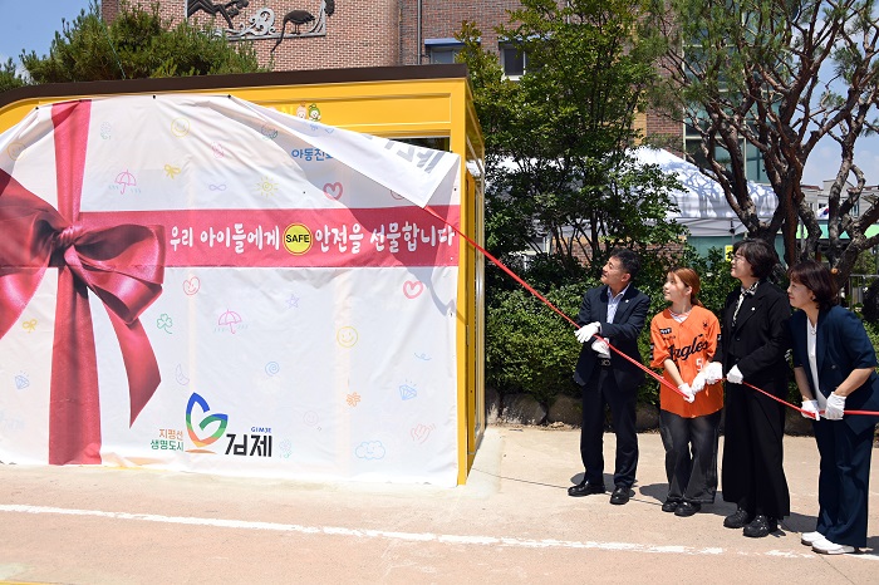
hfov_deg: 58.7
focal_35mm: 32
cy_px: 292
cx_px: 440
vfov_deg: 41.1
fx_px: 781
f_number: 8
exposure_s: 1/250
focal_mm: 32
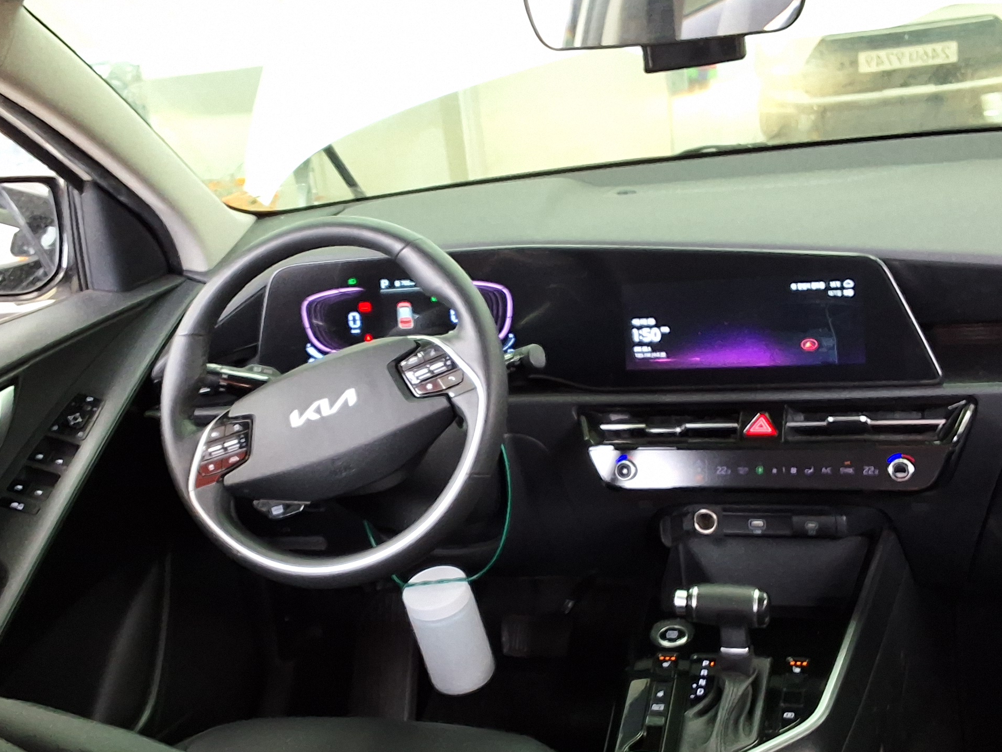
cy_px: 440
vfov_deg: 30.2
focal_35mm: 48
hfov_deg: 39.6
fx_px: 1389
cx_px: 445
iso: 160
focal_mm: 2.91
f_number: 1.9
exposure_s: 1/40
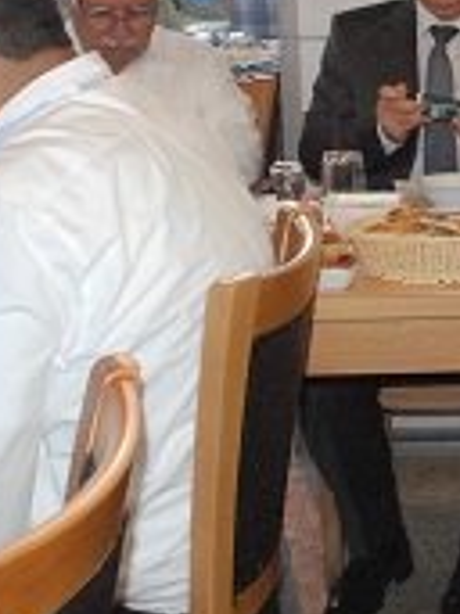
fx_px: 1597
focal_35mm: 90
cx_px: 643
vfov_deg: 21.7
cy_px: 183
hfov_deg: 15.4
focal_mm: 22
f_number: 4.5
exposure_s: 1/60
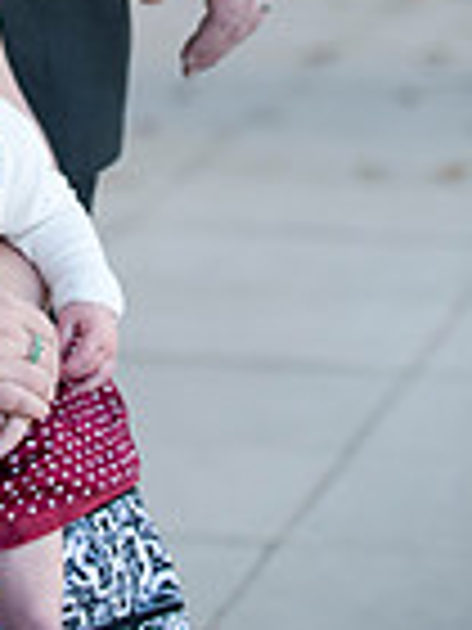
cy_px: -207
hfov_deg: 4.7
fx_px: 5727
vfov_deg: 6.2
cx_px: -187
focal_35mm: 315
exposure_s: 1/250
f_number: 3.2
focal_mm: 102
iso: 250
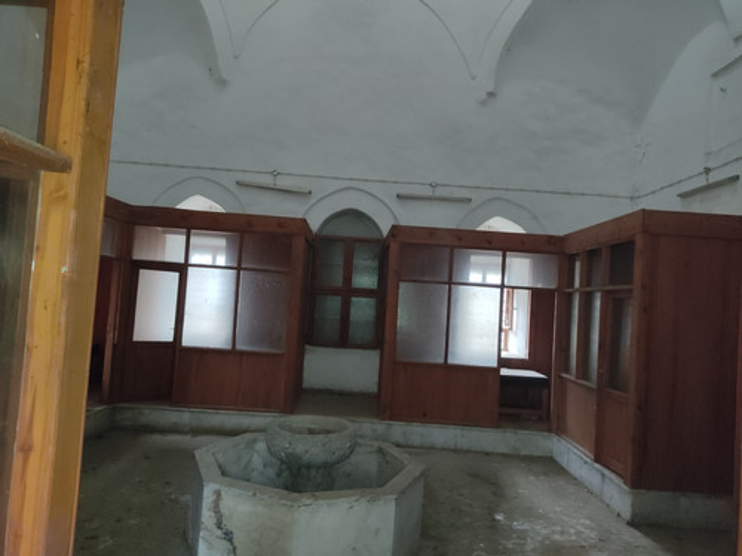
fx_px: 557
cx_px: 371
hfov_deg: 67.3
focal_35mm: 26
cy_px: 278
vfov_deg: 53.1
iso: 1194
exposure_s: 1/17
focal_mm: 4.74
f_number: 1.79
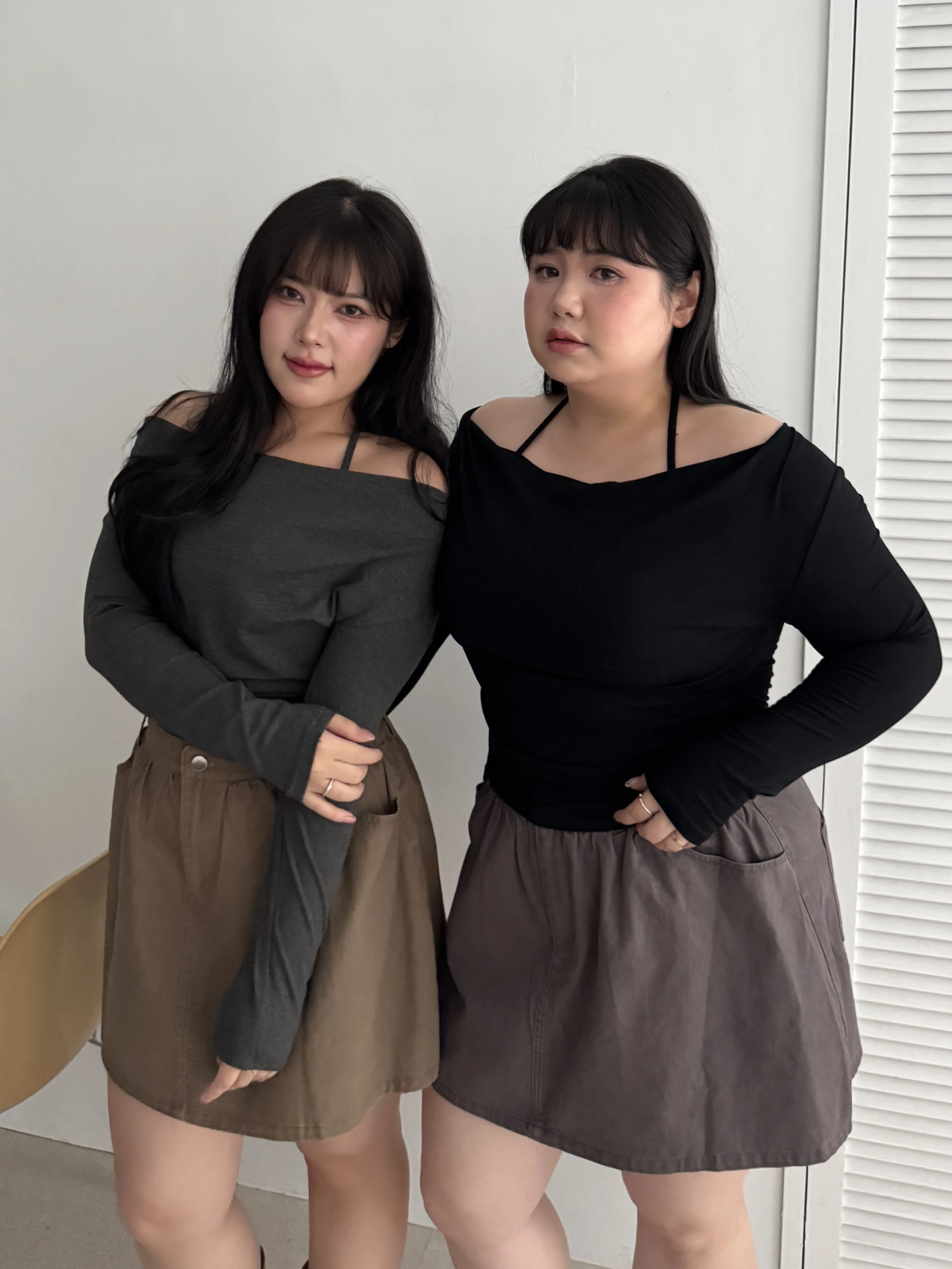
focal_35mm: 24
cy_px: 634
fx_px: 880
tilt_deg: -6.6
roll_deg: -0.7
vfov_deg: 71.6
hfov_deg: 56.8
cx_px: 476
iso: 800
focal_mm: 6.76
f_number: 1.78
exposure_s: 1/60
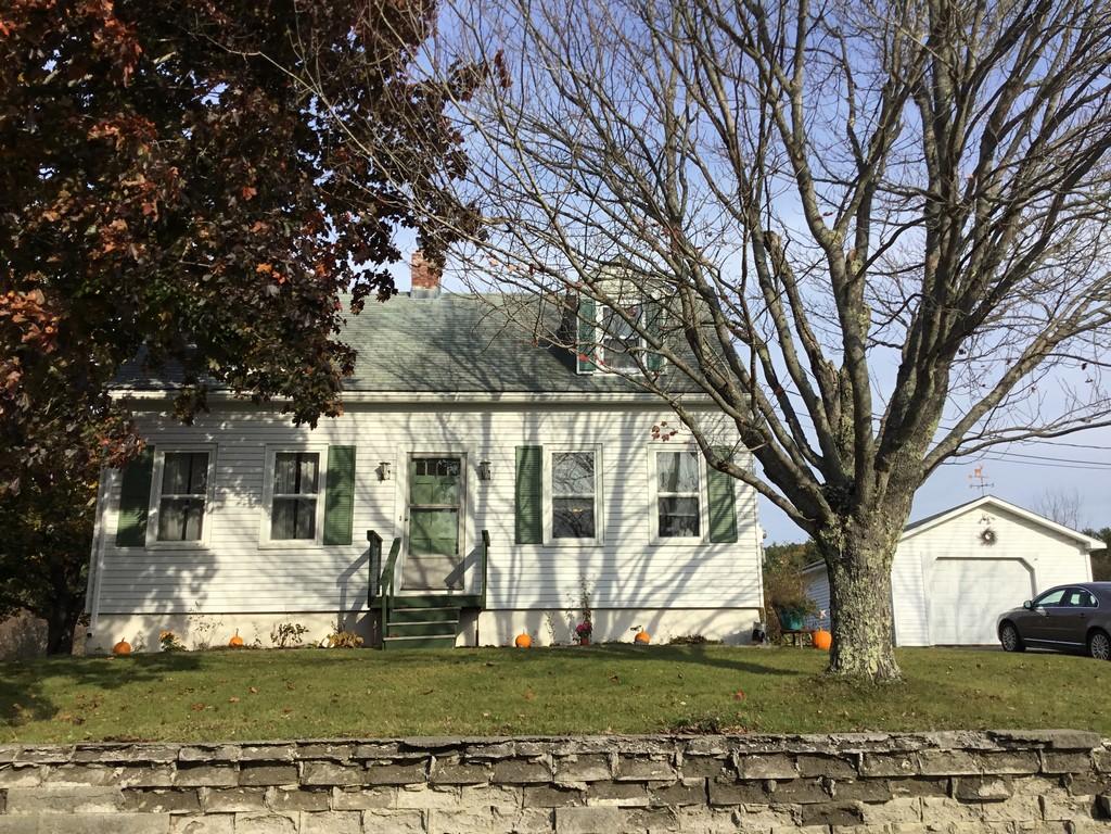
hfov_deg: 58.4
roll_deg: -1.3
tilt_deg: +14.3
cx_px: 556
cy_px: 417
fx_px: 995
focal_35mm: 31
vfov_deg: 45.4
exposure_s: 1/1294
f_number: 2.4
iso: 25
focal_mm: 3.3
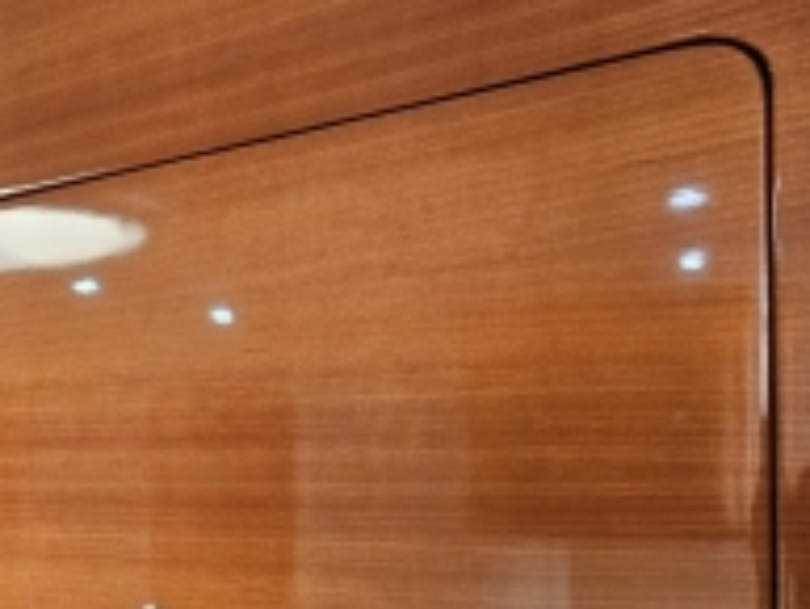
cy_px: 485
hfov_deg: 48.3
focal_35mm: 37
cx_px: 206
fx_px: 866
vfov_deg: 37.4
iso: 200
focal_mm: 2.2
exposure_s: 1/60
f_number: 2.2
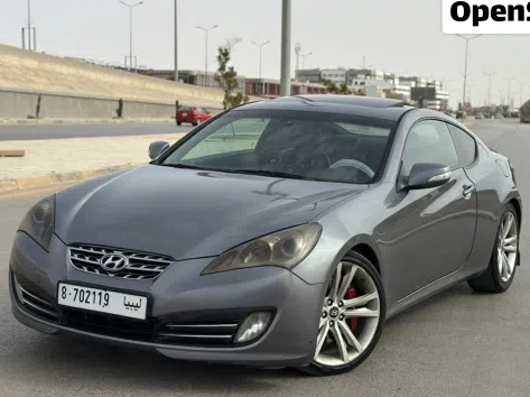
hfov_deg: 29.8
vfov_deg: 22.6
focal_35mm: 65
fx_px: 994
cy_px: 195
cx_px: 273
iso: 100
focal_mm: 6.86
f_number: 1.78
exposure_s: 1/5882
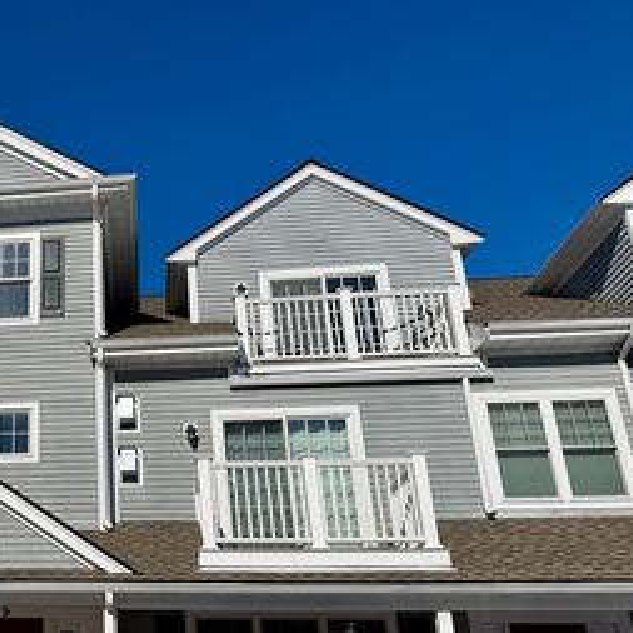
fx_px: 869
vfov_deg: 39.9
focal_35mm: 42
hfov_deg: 36.4
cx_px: 15
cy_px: 369
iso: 80
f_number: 1.78
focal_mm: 6.76
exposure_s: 1/14286
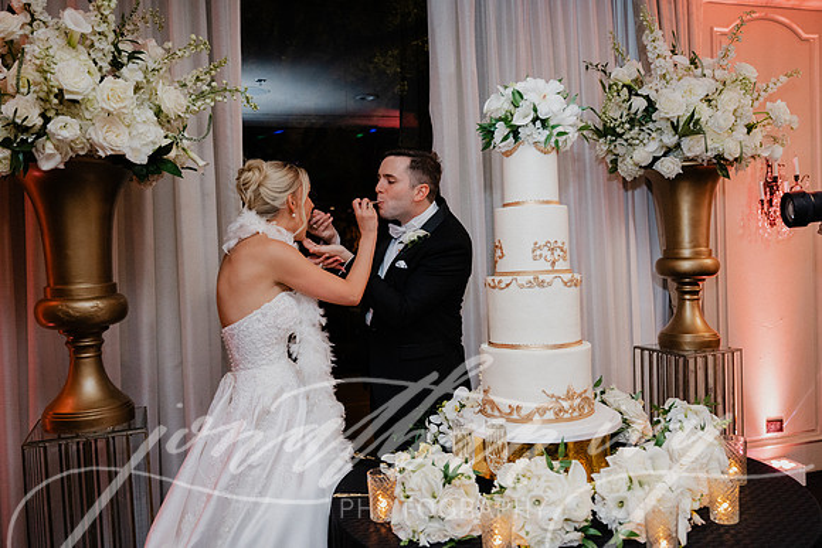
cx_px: 411
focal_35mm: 30
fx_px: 674
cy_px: 274
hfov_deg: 62.8
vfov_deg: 44.3
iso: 2000
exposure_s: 1/160
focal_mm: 29.5
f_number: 2.8
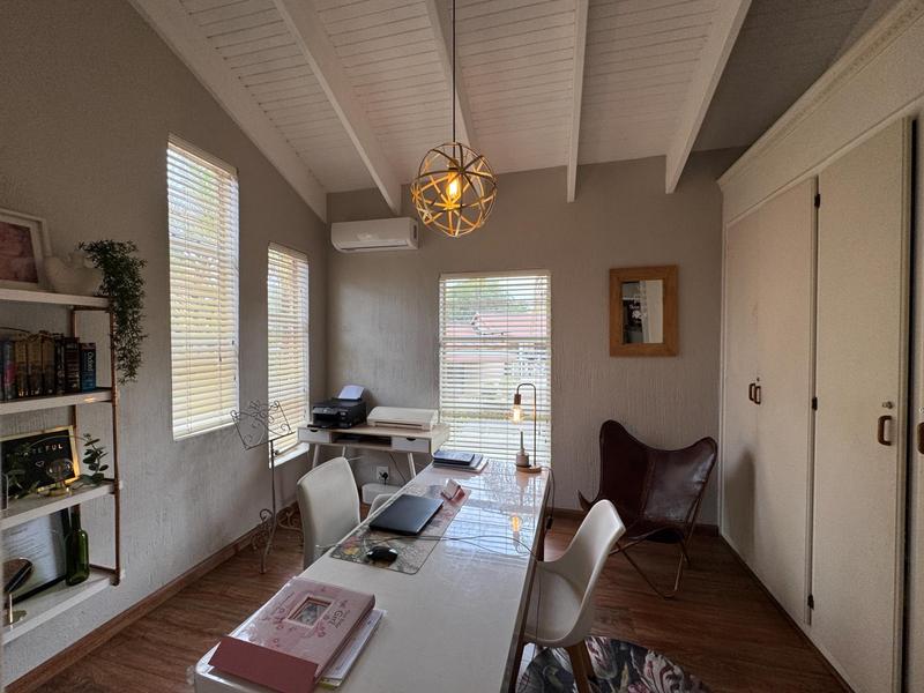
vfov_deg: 85.7
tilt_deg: -0.7
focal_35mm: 14
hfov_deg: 102.1
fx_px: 374
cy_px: 346
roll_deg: -0.2
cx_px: 462
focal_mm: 2.22
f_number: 2.2
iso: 80
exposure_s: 1/100
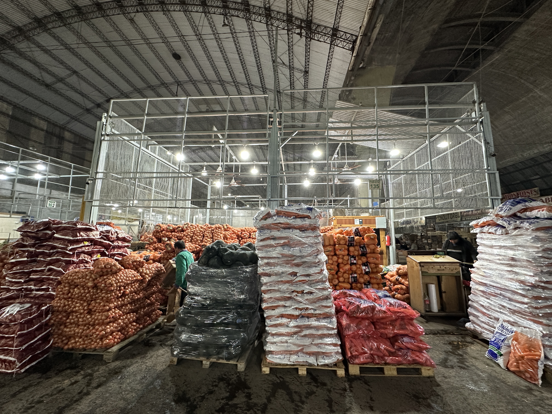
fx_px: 223
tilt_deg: +6.8
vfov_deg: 85.7
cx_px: 276
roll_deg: -1.2
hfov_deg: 102.1
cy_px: 207
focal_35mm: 14
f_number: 2.2
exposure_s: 1/50
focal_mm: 2.22
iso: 250
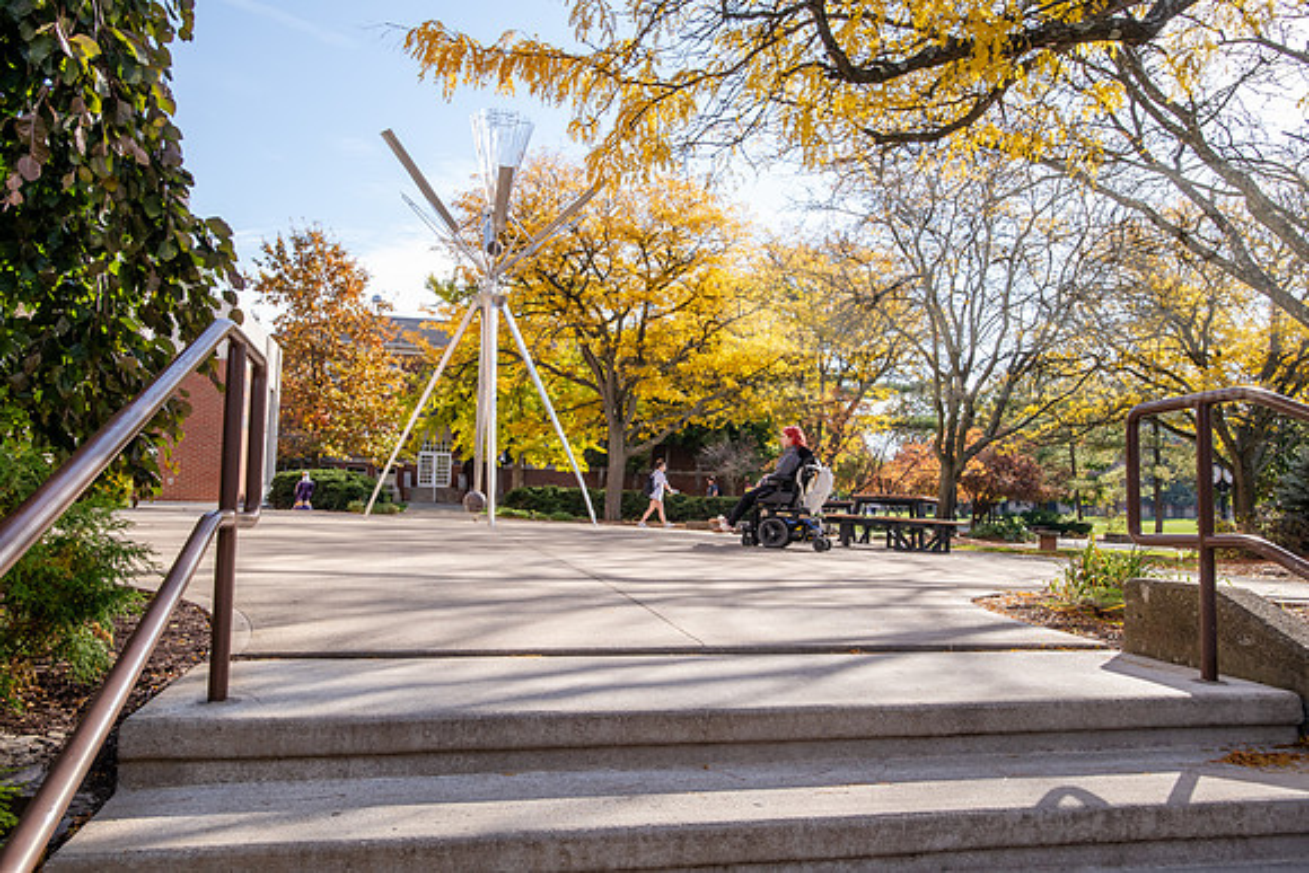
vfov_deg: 49.6
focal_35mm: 26
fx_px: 946
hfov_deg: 69.4
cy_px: 436
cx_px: 654
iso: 320
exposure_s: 1/200
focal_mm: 26
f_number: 10
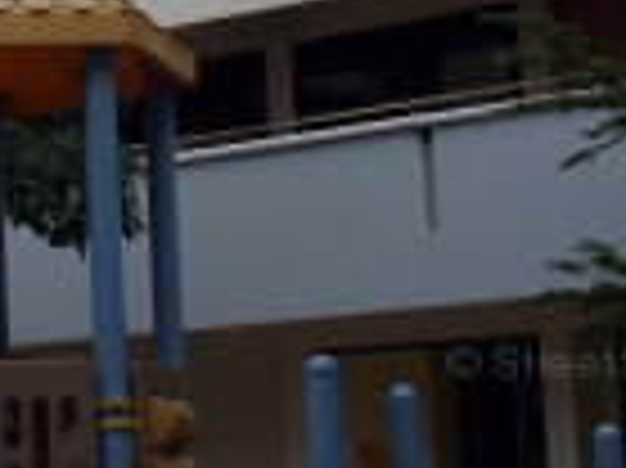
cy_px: -81
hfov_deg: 13.2
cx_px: -117
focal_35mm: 146
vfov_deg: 10.0
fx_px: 2638
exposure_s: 1/160
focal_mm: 6.2
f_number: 5.6
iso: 80
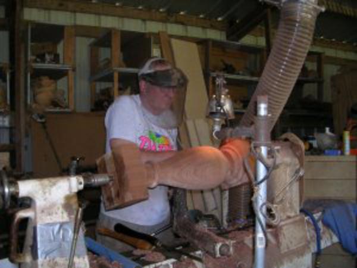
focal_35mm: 38
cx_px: 178
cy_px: 134
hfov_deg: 49.0
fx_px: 392
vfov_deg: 37.7
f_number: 2.8
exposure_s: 1/60.1
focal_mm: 5.8
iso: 50
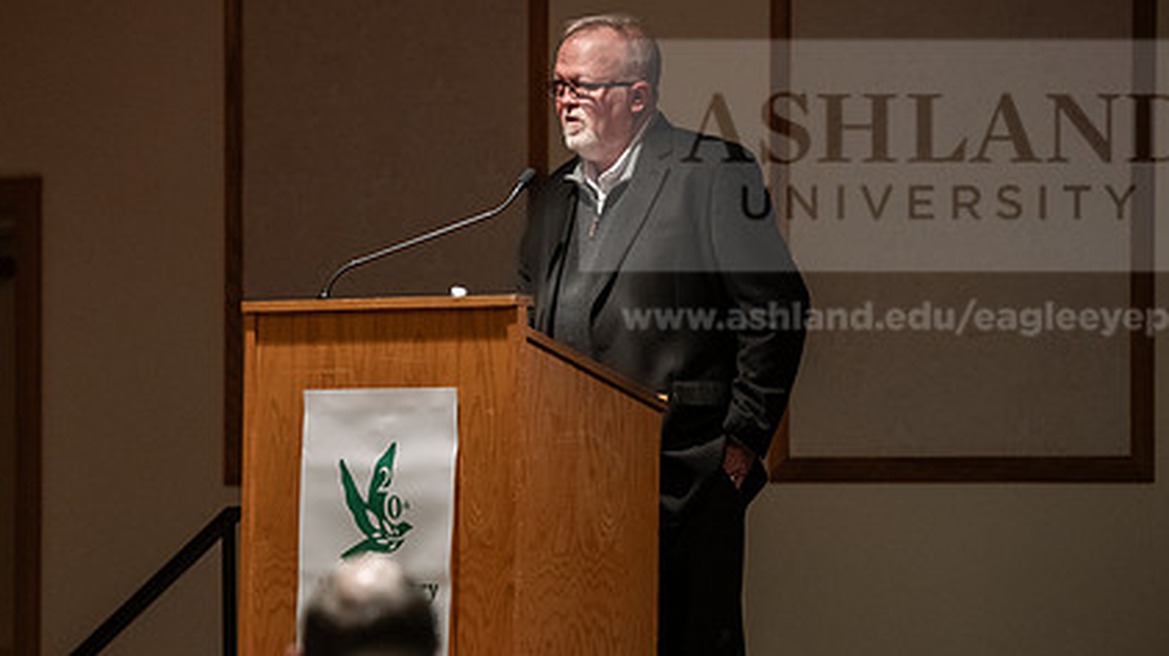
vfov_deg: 5.8
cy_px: 375
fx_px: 6476
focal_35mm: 209
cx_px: 496
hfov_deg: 10.3
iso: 3200
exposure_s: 1/200
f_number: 3.2
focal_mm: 145
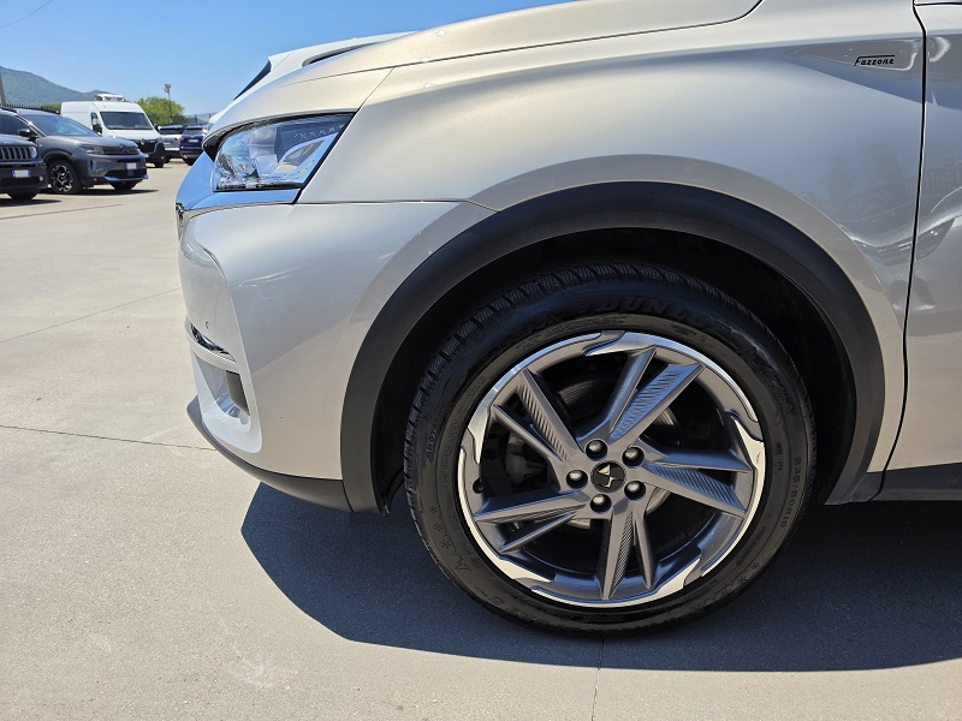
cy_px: 360
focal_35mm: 23
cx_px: 481
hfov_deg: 73.9
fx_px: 639
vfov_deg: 58.9
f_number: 1.4
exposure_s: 1/7939
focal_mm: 6.5
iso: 40
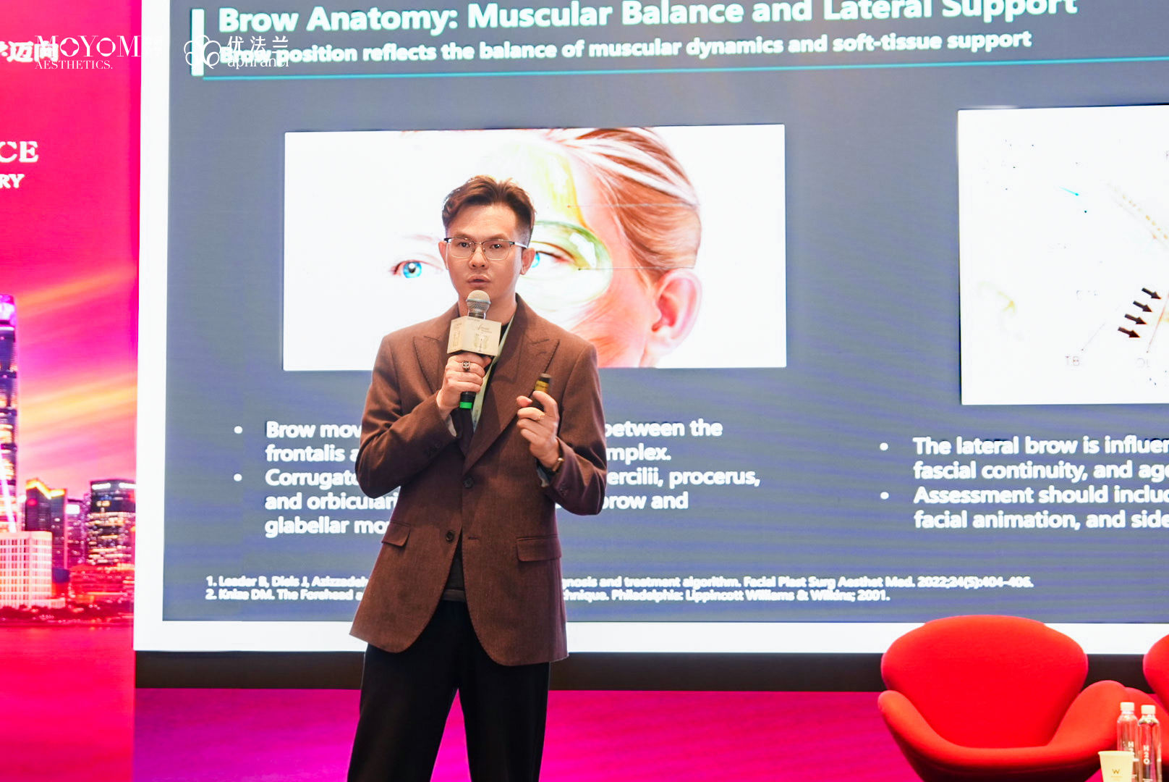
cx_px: 584
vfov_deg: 21.6
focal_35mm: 63
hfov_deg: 31.9
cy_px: 391
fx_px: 2047
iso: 800
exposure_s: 1/60
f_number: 2.8
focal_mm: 42
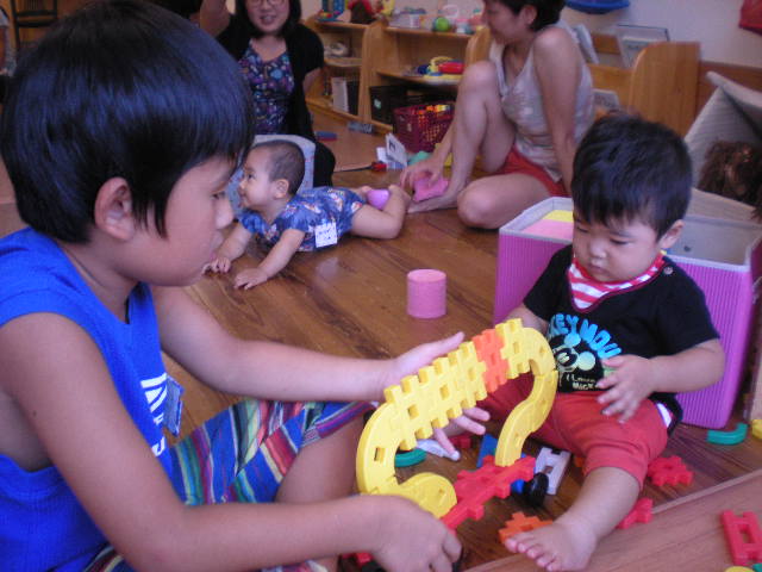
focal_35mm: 38
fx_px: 836
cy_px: 286
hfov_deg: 49.0
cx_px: 381
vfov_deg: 37.7
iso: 200
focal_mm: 6.3
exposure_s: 1/51.4
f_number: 3.1
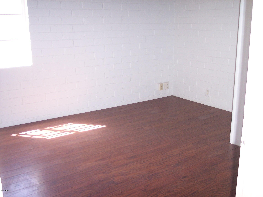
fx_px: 296
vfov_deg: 36.8
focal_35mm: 39
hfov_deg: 47.9
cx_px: 132
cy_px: 98
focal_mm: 8
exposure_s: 1/60
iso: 140
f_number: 2.8
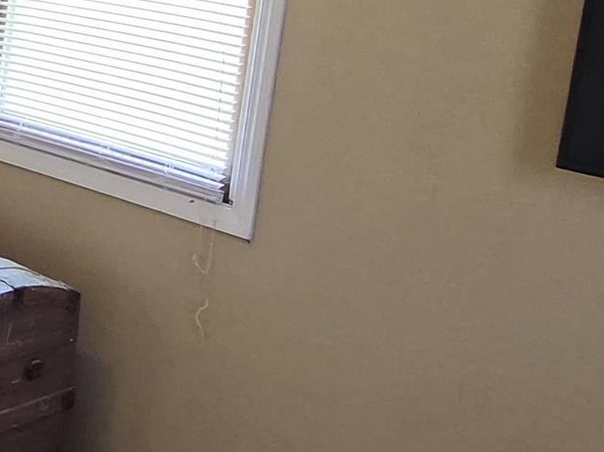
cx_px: -317
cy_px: 9
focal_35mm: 63
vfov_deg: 22.4
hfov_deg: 23.9
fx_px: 1099
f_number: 2.2
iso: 160
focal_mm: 1.7
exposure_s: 1/60
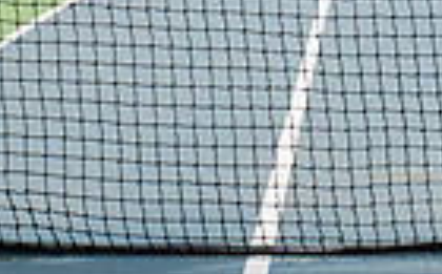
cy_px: -391
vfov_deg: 9.7
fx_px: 1419
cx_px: 439
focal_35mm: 118
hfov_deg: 17.3
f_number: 5.6
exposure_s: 1/320
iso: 100
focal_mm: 36
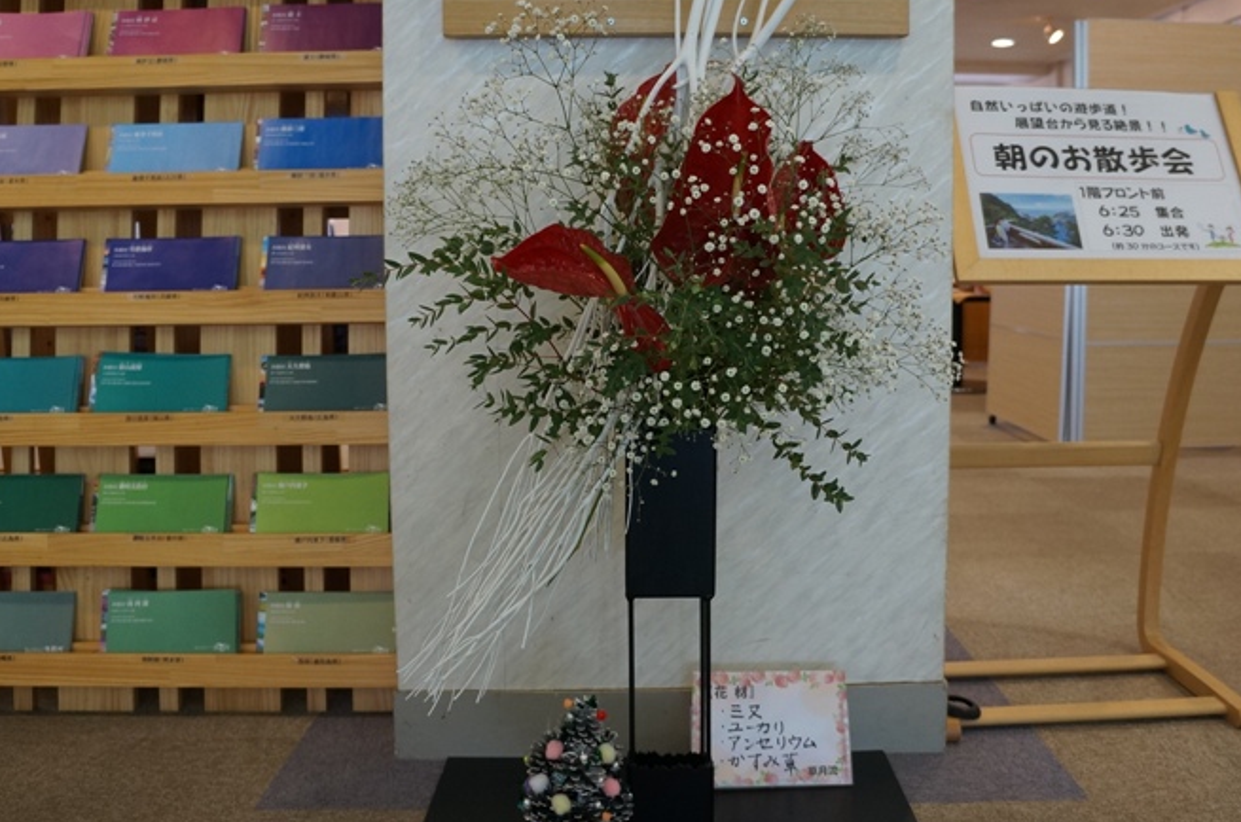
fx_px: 1135
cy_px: 365
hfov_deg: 57.2
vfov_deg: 39.8
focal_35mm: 33
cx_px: 680
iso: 640
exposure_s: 1/60
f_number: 4
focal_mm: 18
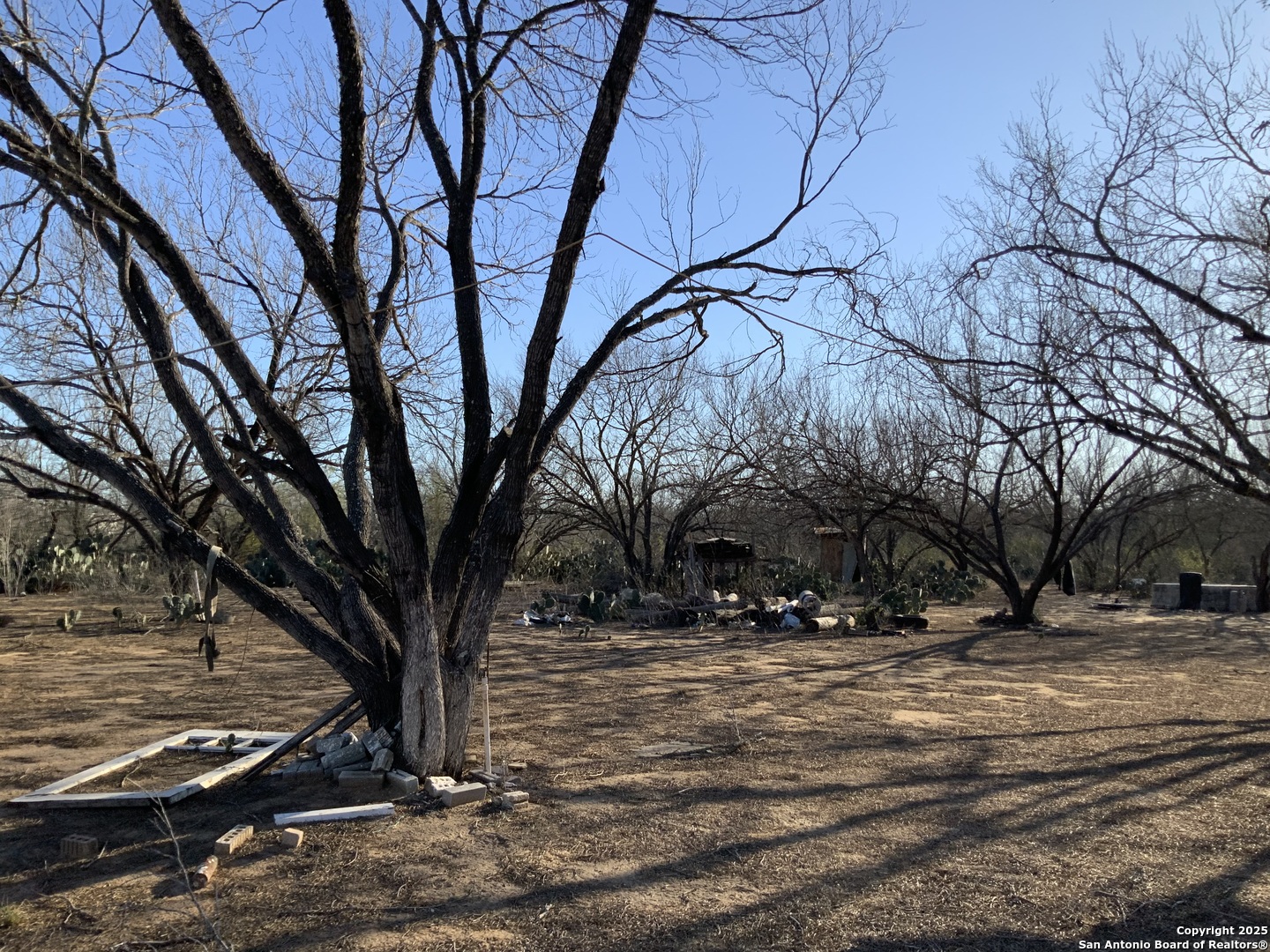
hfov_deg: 61.7
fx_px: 1064
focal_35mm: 29
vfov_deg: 48.2
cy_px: 476
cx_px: 635
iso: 16
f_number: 1.8
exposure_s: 1/1144
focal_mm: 3
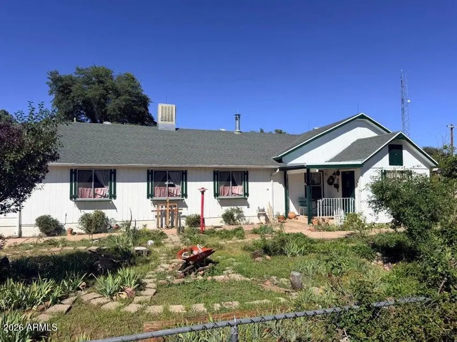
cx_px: 228
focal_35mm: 24
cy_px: 171
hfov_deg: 71.6
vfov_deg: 56.8
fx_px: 317
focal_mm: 6.76
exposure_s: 1/6173
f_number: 1.78
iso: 80
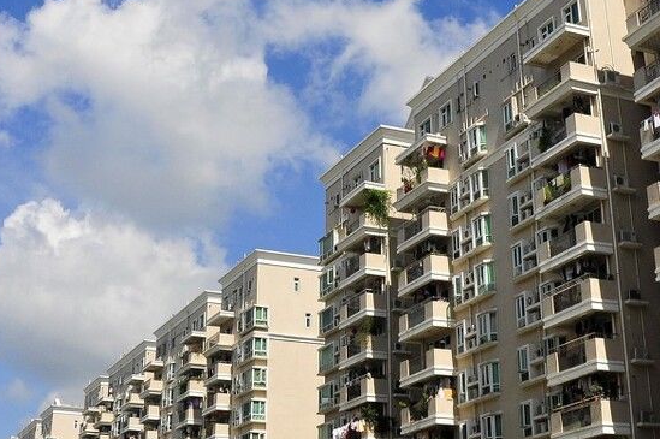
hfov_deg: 34.0
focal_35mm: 59
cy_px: 63
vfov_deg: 22.5
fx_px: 1081
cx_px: 343
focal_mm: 18
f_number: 9
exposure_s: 1/1250
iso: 400
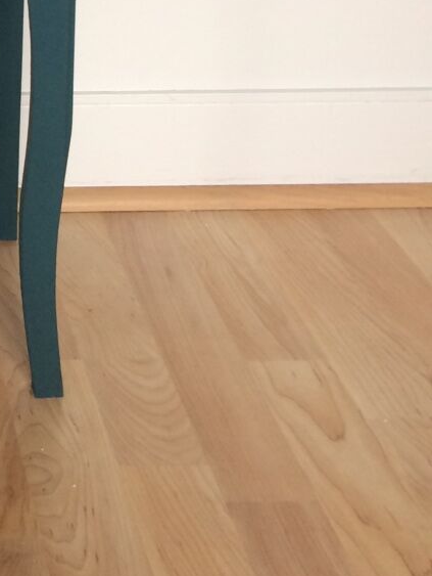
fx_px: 1396
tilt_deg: -13.2
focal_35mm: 84
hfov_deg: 16.3
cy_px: -171
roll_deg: +2.2
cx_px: -192
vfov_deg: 21.1
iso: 40
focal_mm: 4.15
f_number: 2.2
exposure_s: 1/33
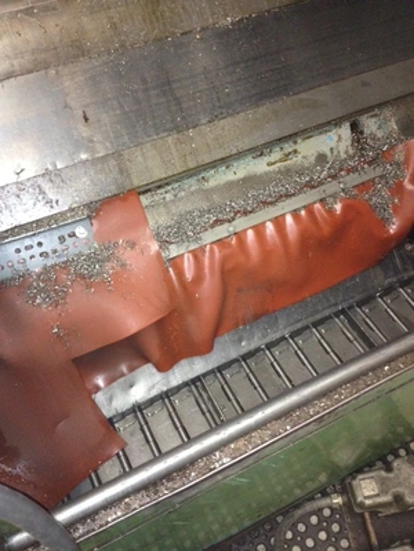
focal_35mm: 35
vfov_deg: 52.6
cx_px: 207
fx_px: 558
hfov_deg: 40.7
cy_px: 276
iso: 320
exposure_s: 1/16
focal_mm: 4.28
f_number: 2.4
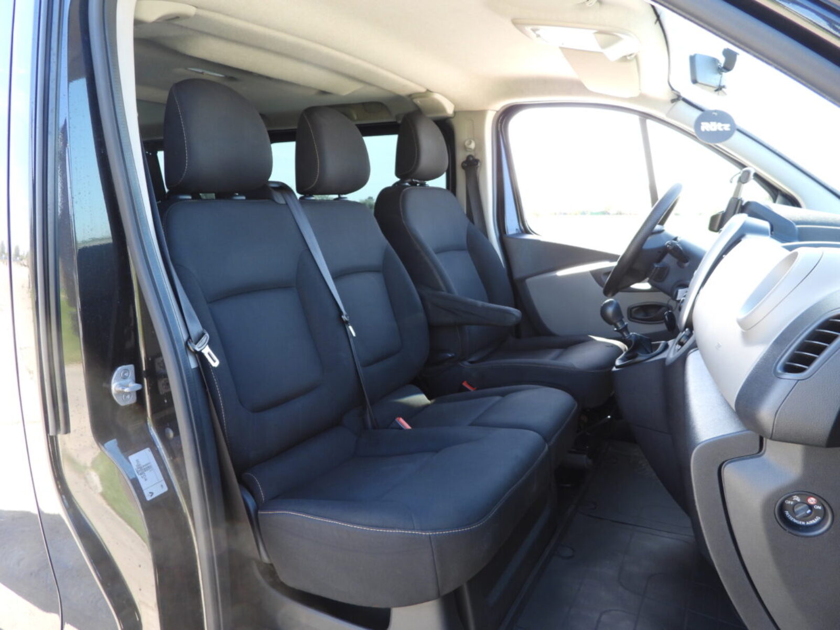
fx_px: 582
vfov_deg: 56.8
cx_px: 420
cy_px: 315
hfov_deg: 71.6
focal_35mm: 24
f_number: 2.8
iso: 100
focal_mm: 4.3
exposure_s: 1/60
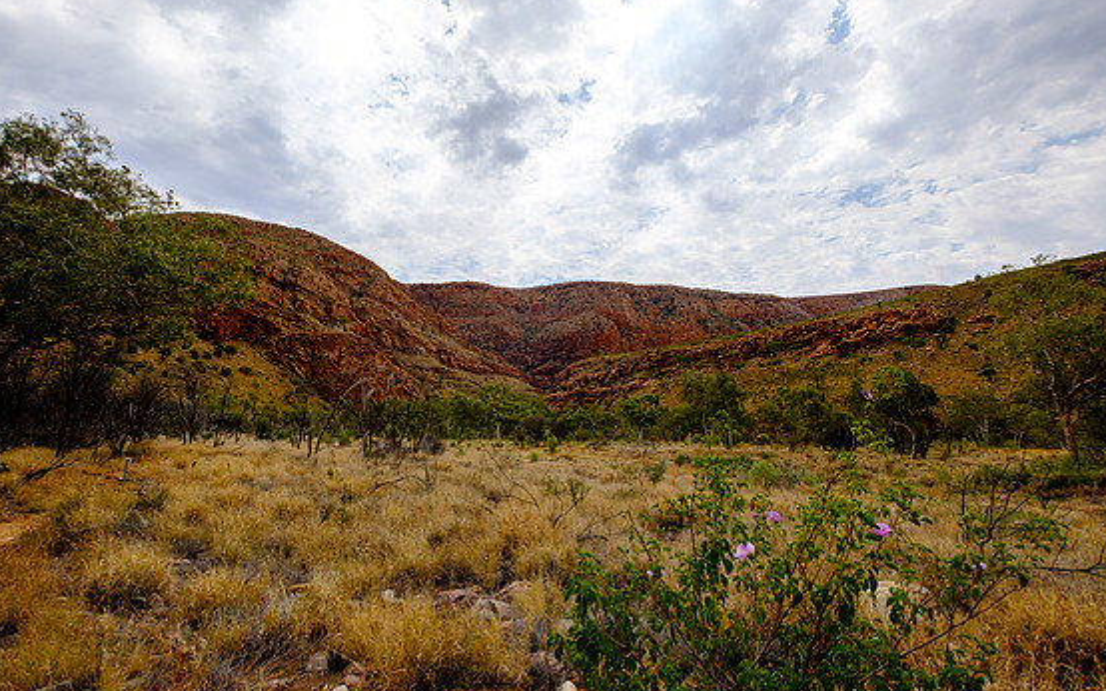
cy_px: 346
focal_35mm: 16
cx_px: 543
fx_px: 482
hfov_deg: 97.8
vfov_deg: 71.2
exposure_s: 1/300
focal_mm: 10
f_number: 8
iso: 200
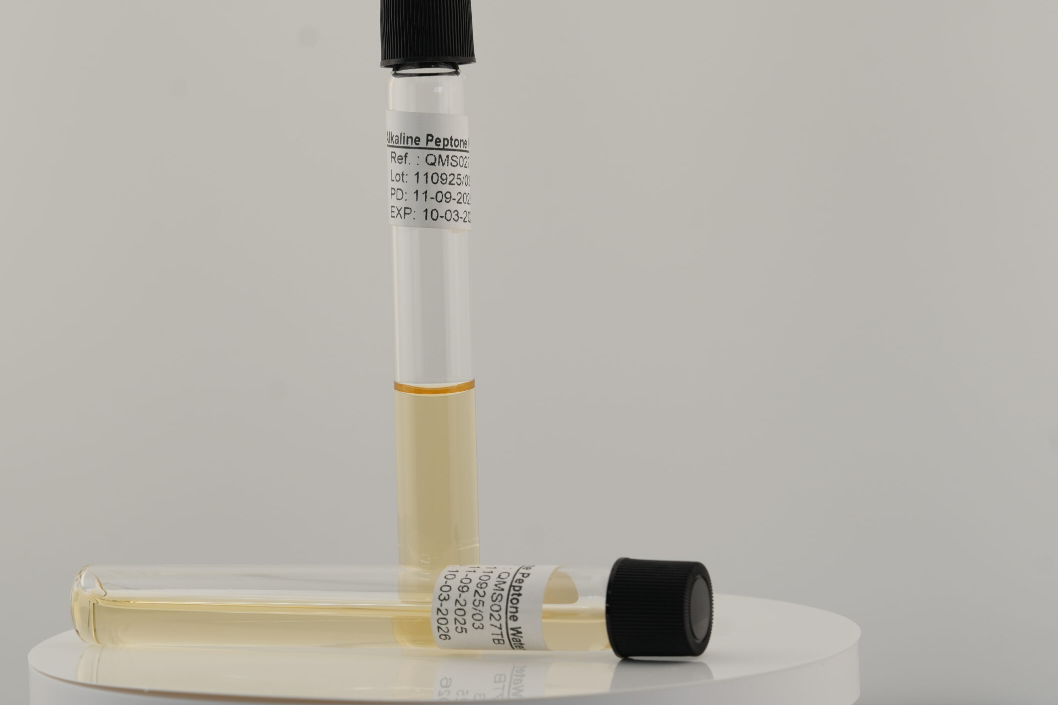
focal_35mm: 127
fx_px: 3732
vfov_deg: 10.8
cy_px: 285
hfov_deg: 16.1
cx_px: 420
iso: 100
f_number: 8
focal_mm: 70
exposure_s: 1/125
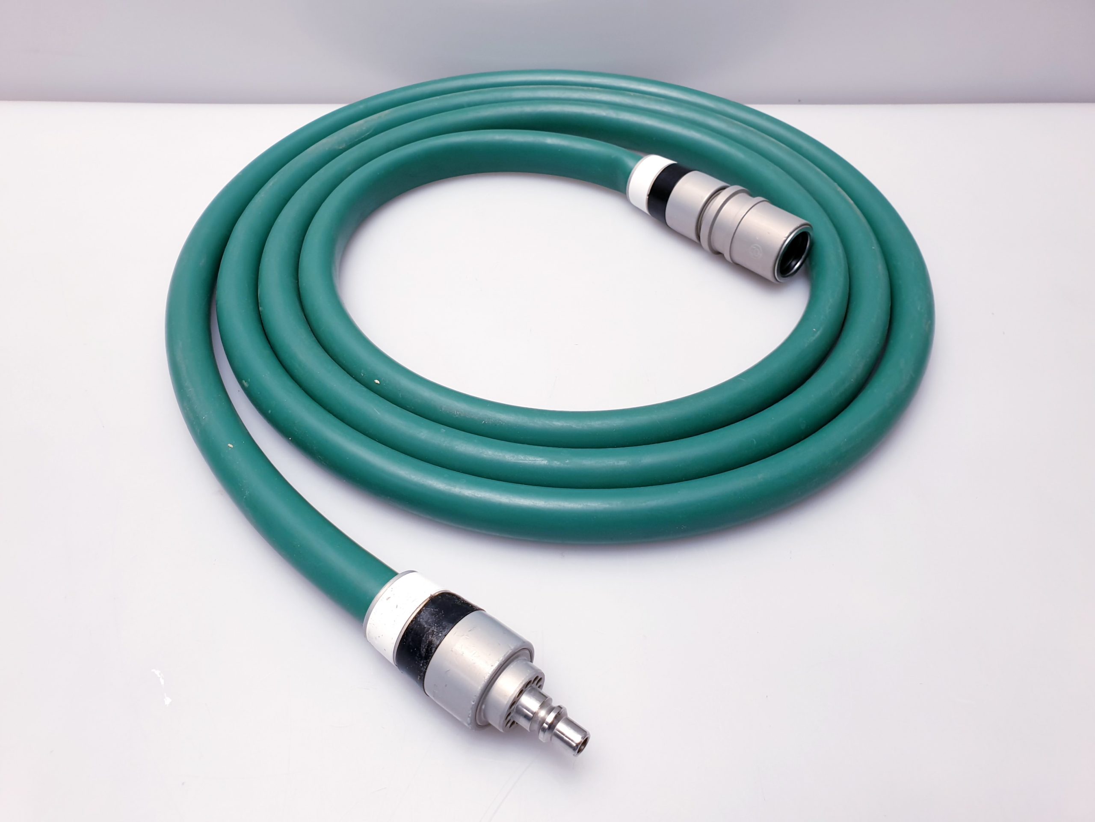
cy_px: 411
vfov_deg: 53.1
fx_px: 822
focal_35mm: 26
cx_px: 548
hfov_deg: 67.3
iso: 64
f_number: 2.4
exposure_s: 1/100
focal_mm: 4.3
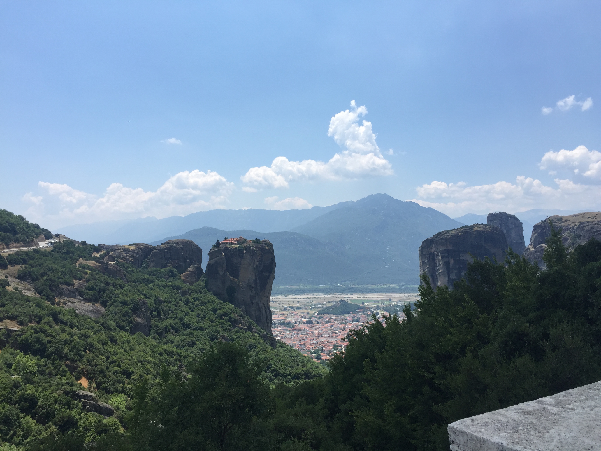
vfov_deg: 48.2
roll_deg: +0.8
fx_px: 503
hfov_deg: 61.7
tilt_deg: +1.1
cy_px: 226
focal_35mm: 29
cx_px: 300
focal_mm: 4.15
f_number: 2.2
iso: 32
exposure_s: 1/2639
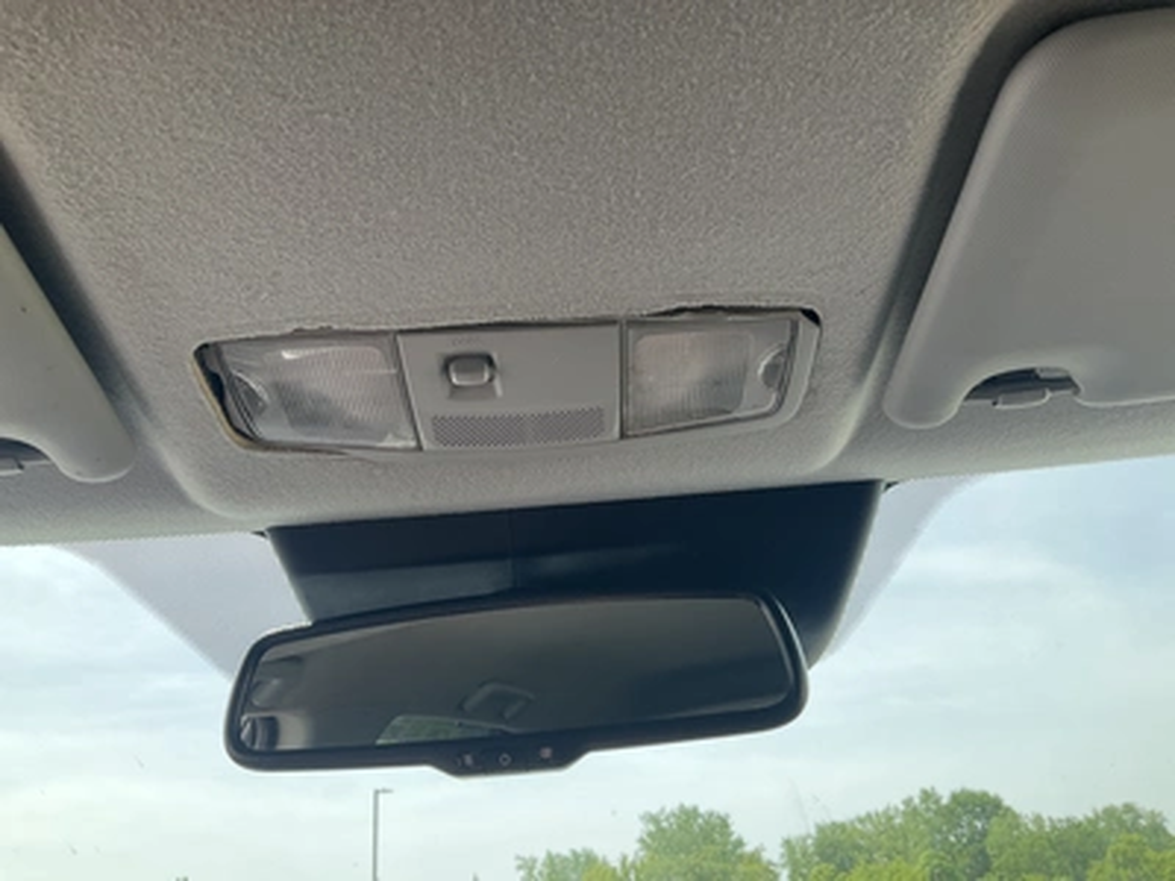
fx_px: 984
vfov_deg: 48.2
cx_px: 588
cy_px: 440
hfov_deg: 61.7
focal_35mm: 29
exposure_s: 1/358
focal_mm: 3
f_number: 1.8
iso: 25
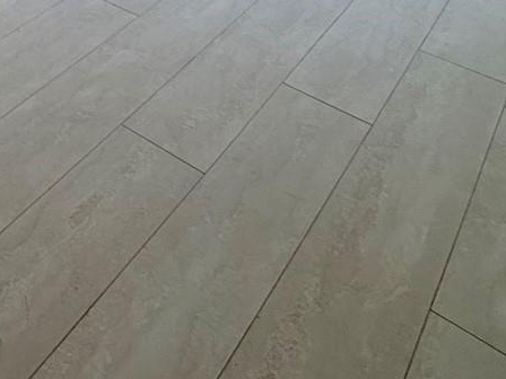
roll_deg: -0.3
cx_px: -11
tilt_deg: -8.2
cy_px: -271
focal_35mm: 50
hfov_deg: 34.4
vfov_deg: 21.3
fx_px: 731
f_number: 2.2
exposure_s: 1/120
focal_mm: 2.22
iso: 80
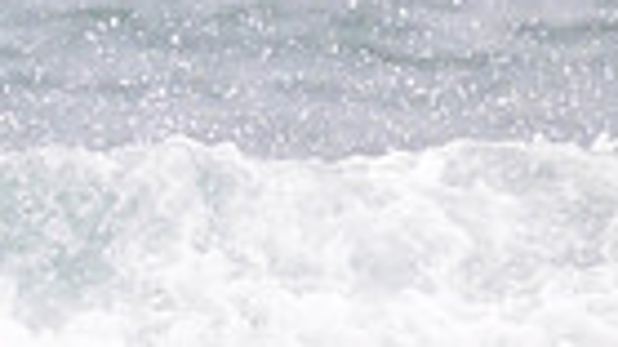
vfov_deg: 0.3
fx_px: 65395
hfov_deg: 0.5
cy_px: 463
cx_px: -370
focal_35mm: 3993
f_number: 11
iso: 1800
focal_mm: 800
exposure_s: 1/2000
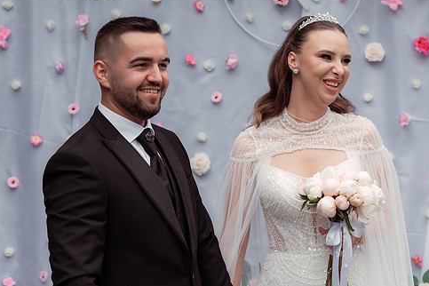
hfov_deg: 20.0
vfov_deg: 13.4
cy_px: 151
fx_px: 1215
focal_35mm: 102
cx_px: 255
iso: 320
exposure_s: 1/1250
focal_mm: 85
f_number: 3.5
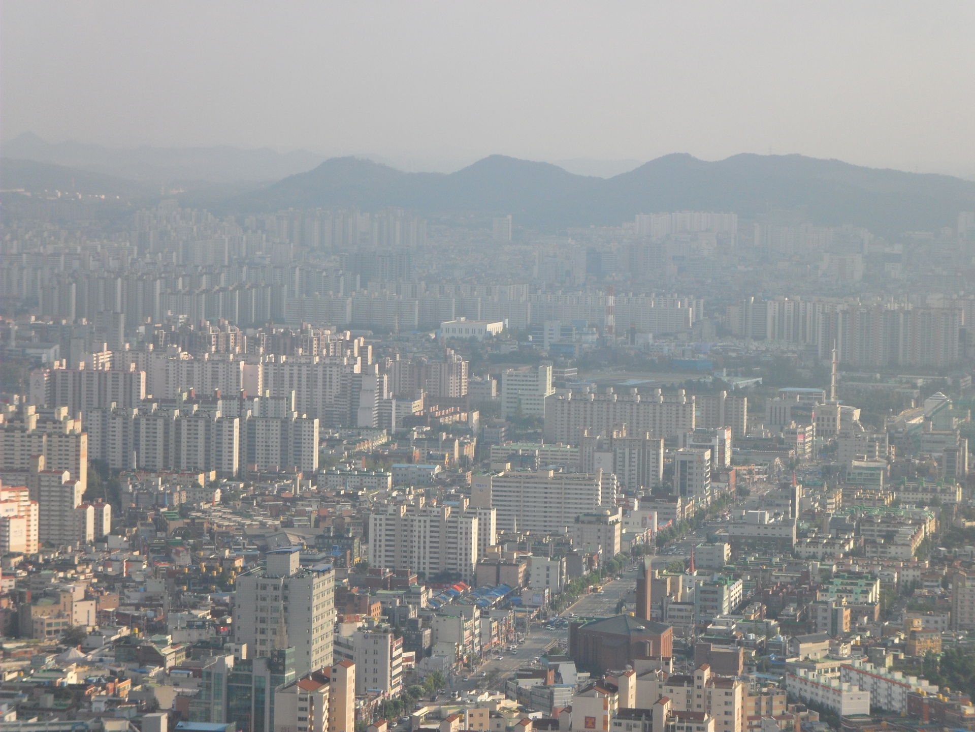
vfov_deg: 11.0
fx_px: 3802
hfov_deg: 14.6
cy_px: 366
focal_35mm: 135
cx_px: 488
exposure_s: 1/180
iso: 80
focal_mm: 24.5
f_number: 5.9
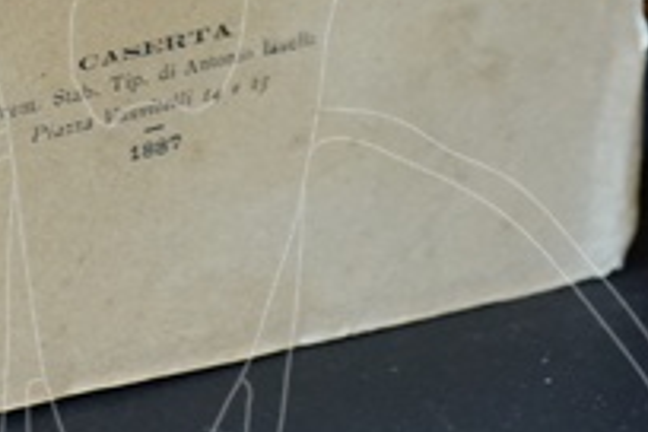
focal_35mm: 245
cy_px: -408
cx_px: 156
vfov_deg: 5.5
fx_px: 4410
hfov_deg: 8.4
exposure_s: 1/160
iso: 3200
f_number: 4
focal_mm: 50
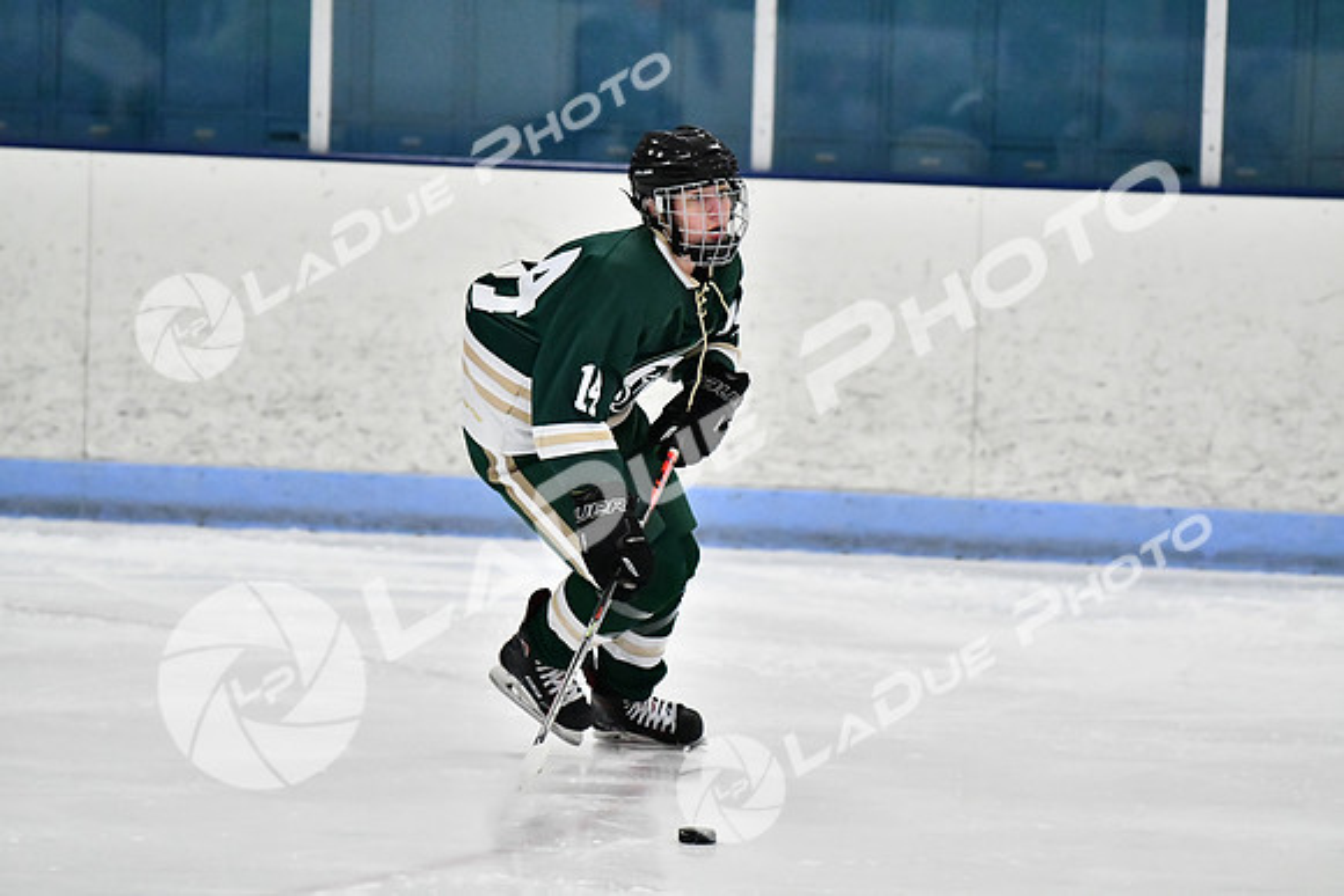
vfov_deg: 7.0
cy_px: 448
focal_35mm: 195
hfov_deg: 10.5
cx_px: 672
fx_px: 7281
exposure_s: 1/1250
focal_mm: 130
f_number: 2.8
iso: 8000
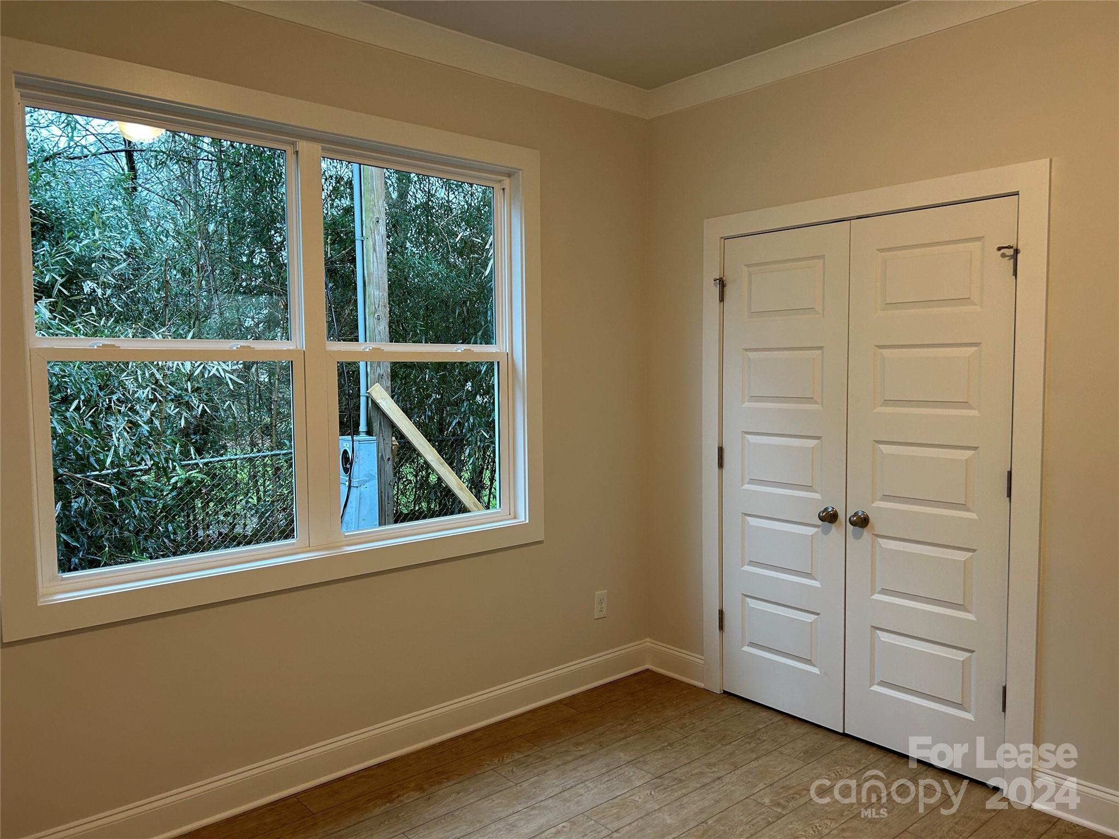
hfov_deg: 67.3
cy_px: 420
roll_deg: +0.6
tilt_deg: -3.7
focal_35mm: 26
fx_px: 840
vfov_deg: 53.1
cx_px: 560
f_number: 1.5
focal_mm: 5.7
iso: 100
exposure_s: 1/60
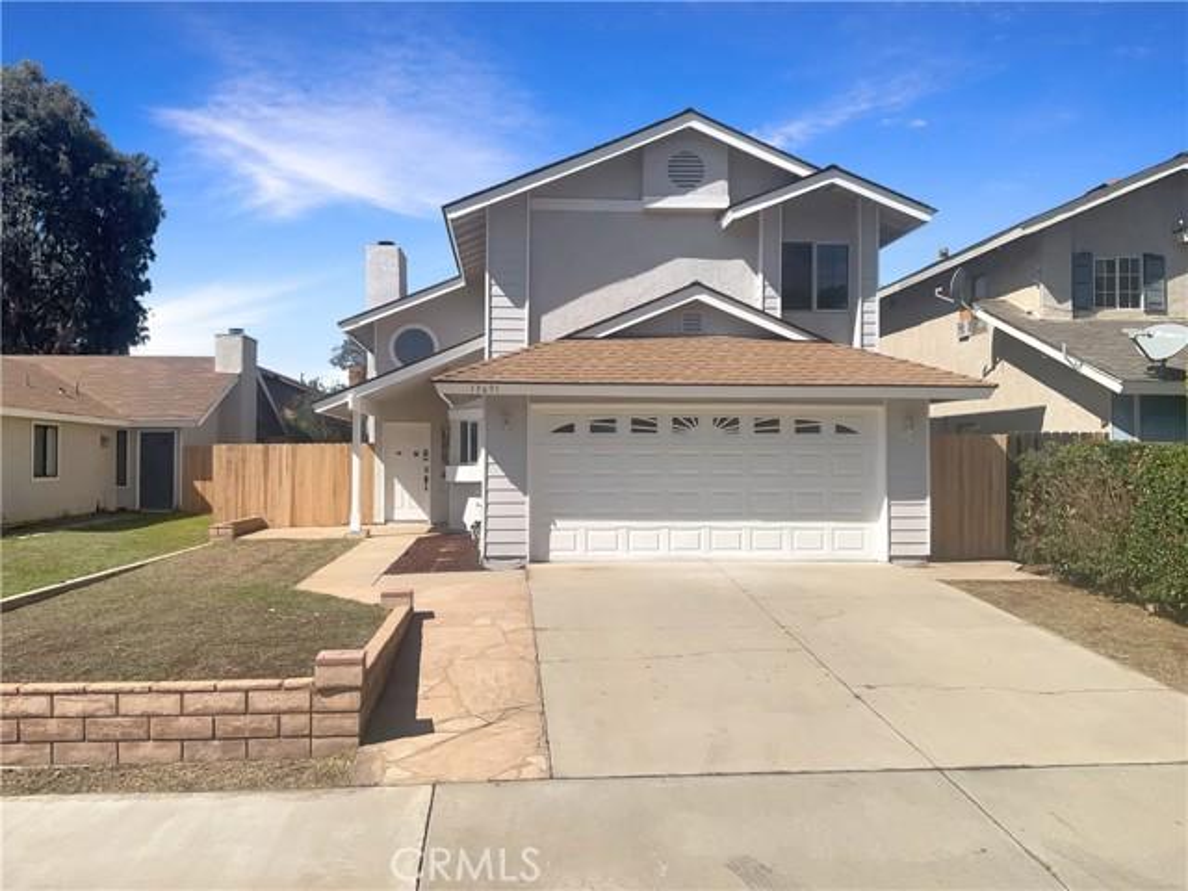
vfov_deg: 48.2
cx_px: 594
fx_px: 995
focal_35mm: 29
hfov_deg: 61.7
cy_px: 446
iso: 16
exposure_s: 1/3534
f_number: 1.8
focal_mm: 3
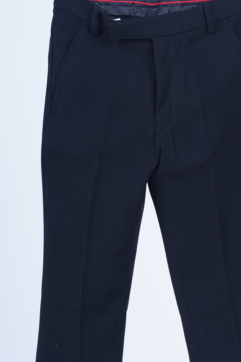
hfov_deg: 7.2
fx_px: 1907
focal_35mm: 190
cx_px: 160
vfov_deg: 10.8
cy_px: 274
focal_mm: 85
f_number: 6.3
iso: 100
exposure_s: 1/160
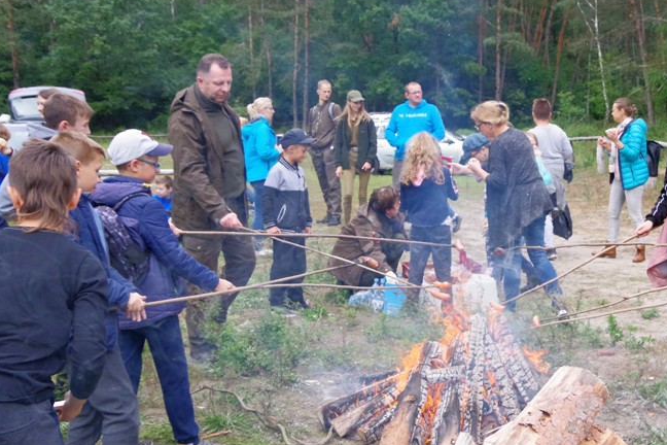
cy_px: 241
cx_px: 458
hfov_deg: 39.7
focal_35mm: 49
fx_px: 908
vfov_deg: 27.5
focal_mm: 21
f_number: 9
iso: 1600
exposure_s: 1/800
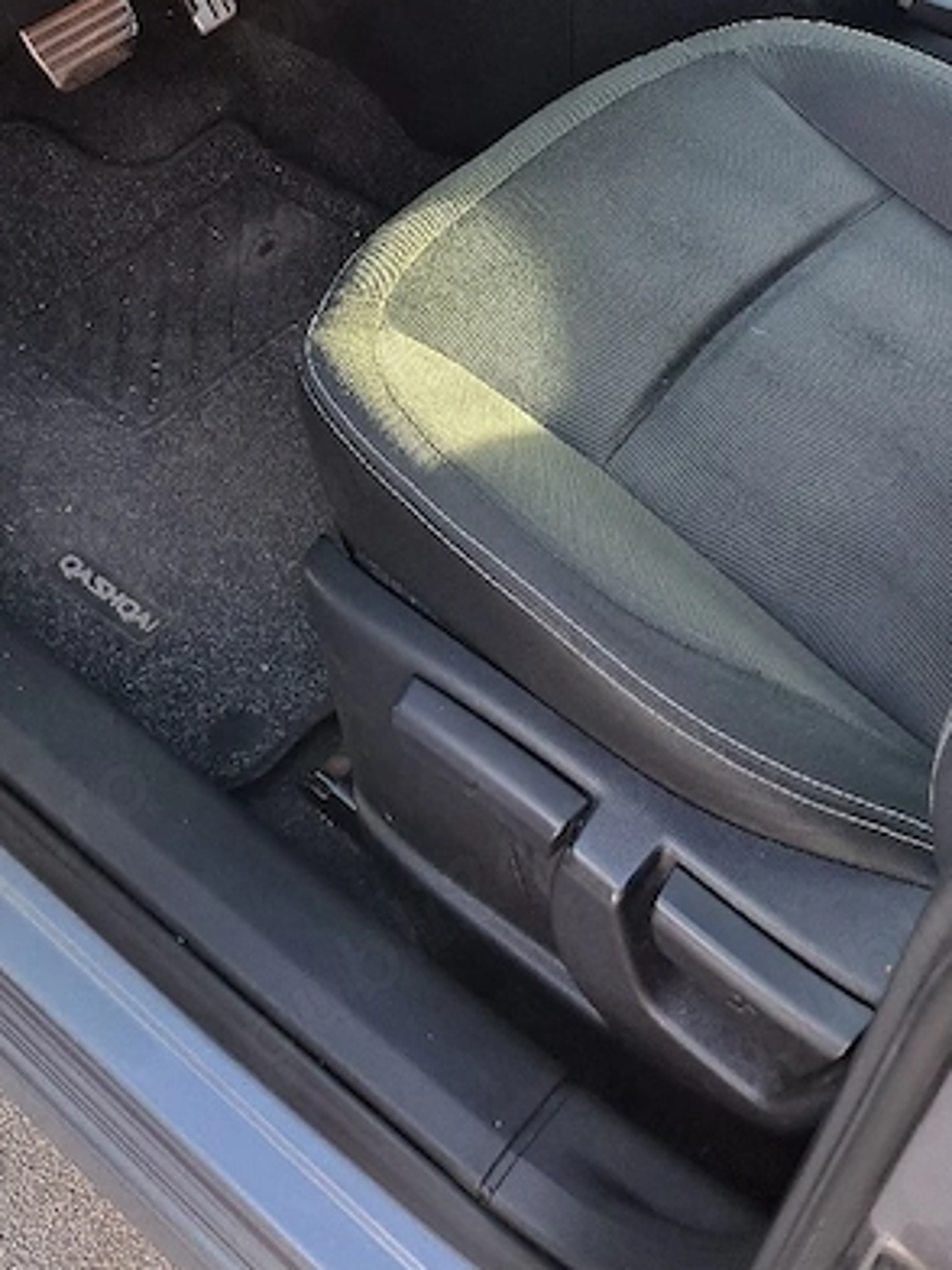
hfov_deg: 29.6
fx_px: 1797
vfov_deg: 35.0
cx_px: 573
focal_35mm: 49
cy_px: -19
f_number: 1.8
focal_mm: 5.23
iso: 50
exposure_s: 1/100
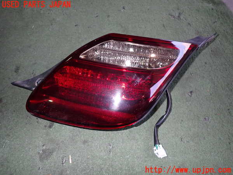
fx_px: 168
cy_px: 88
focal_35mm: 25
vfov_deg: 54.9
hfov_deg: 69.4
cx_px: 116
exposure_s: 1/30
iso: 250
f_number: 5.6
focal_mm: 4.5
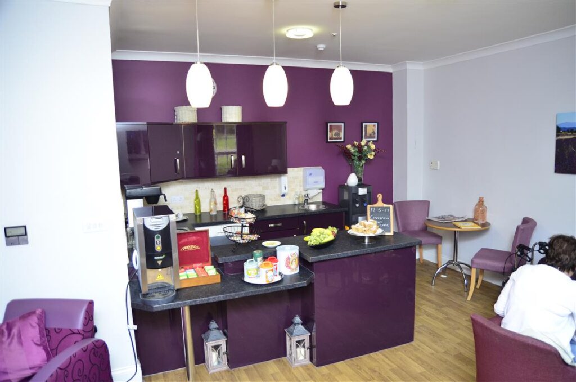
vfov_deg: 28.0
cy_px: 191
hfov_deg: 41.2
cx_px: 288
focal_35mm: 48
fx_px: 767
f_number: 2.8
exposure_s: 1/100
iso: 1000
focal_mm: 32
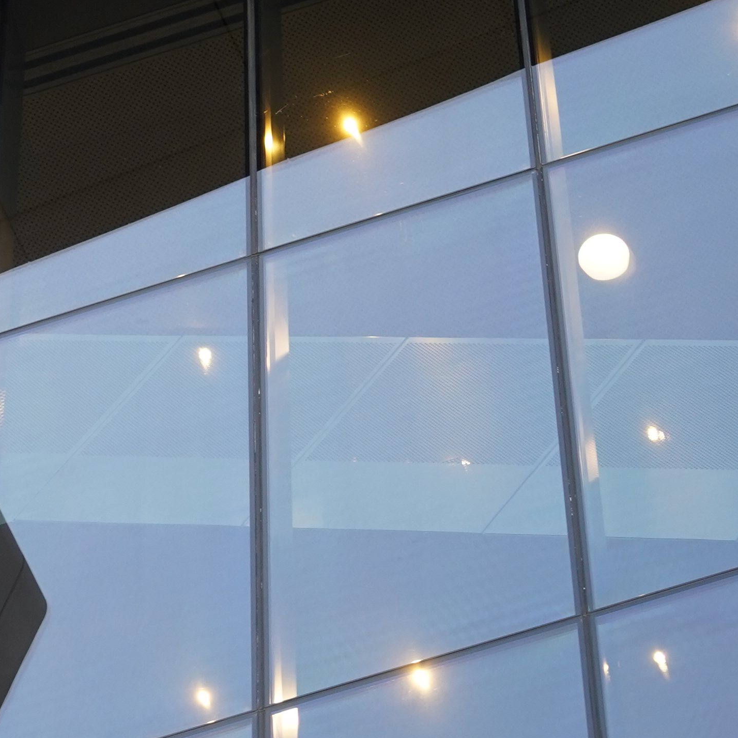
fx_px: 6030
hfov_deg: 6.8
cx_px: -700
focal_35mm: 250
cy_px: 445
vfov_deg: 7.0
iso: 640
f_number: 2.8
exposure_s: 1/125
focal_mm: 70
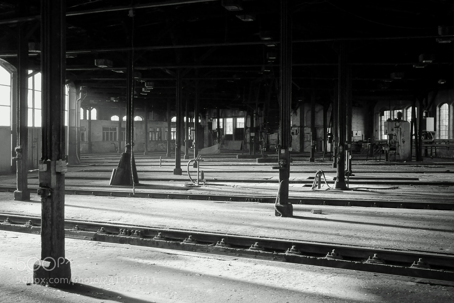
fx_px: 567
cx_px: 241
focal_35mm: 45
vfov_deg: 29.9
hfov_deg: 43.6
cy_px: 142
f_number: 11
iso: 3200
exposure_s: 1/125
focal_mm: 42
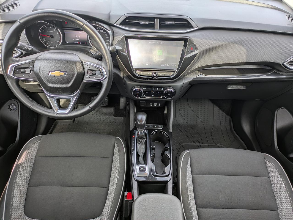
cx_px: 146
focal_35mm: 25
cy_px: 110
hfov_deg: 69.4
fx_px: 212
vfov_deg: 54.9
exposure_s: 1/340
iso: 43
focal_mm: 5.43
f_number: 1.89
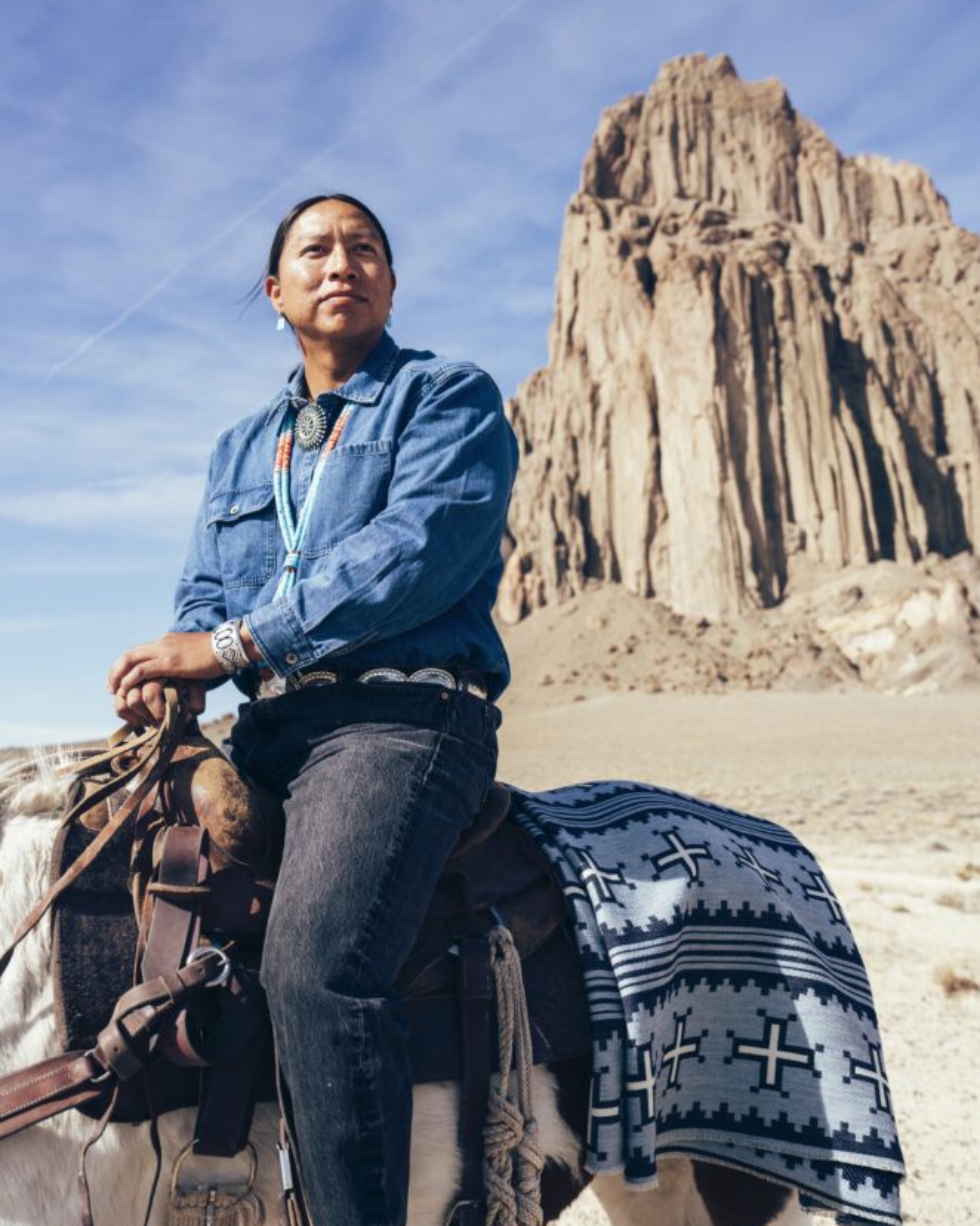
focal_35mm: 36
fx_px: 1306
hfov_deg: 41.1
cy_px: 502
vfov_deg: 50.0
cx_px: 482
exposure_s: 1/400
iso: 50
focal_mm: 31
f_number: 4
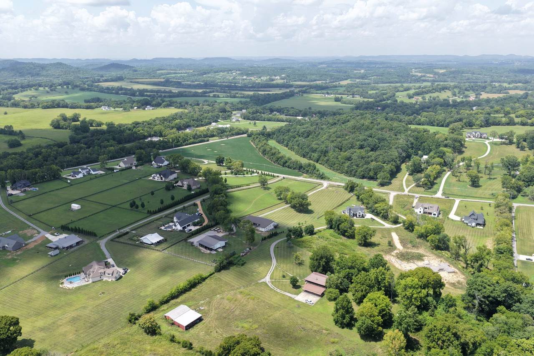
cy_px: 178
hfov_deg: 65.5
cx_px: 267
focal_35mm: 28
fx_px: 415
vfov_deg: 46.4
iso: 160
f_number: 2.8
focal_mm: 14.45
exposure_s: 1/1000
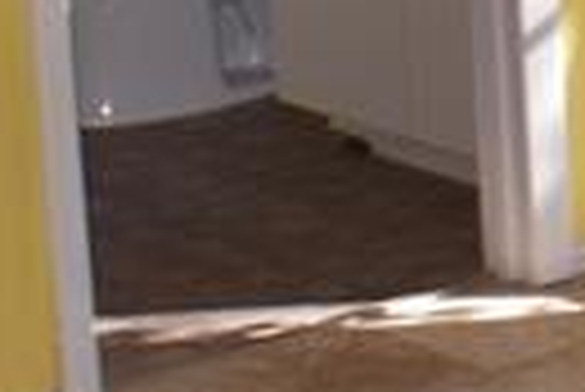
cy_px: -275
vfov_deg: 5.0
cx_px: 1192
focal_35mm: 272
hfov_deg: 7.3
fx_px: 4424
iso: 250
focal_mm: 23
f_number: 4
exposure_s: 1/30
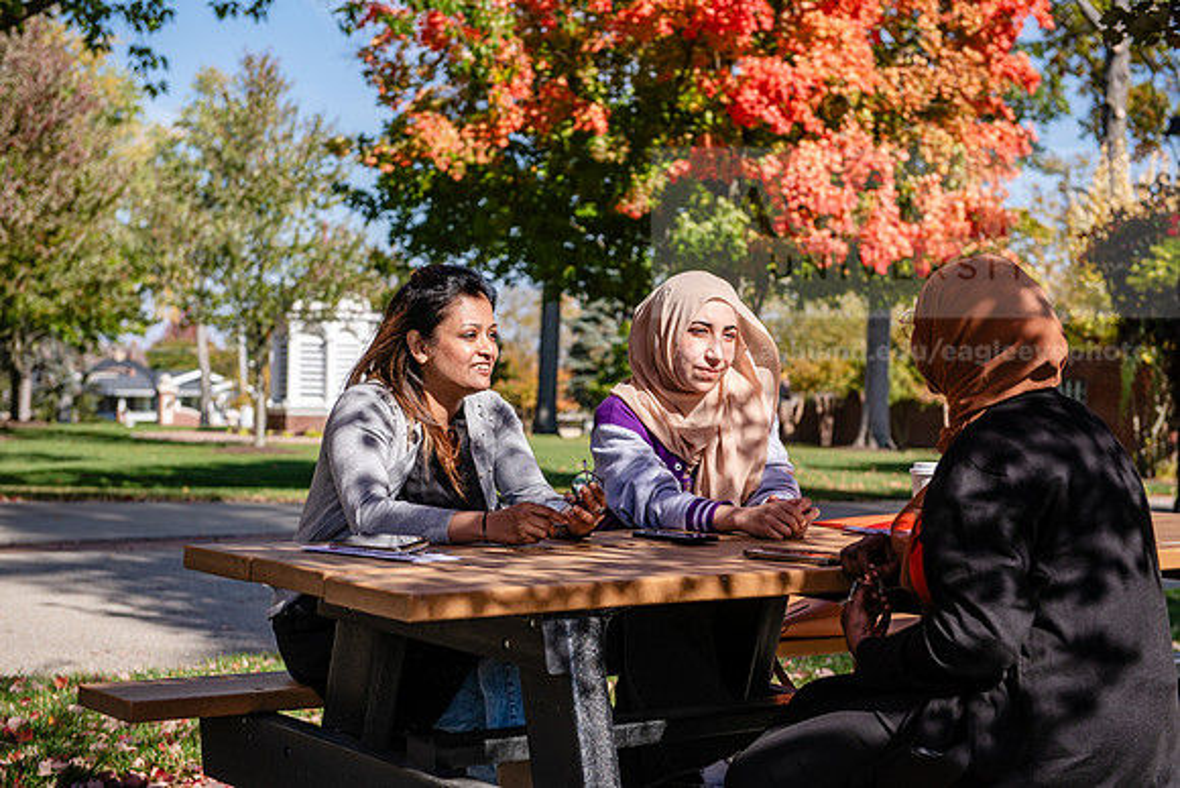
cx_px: 590
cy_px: 394
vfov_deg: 23.4
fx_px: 1901
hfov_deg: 34.5
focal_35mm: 58
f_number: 4
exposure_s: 1/640
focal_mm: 58
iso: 100
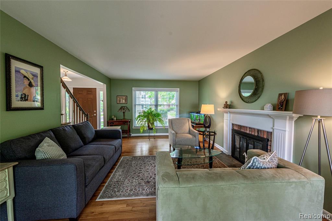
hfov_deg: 104.2
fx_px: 129
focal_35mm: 14
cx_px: 166
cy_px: 110
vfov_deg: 81.2
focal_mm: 14
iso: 200
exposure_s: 1/40
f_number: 8
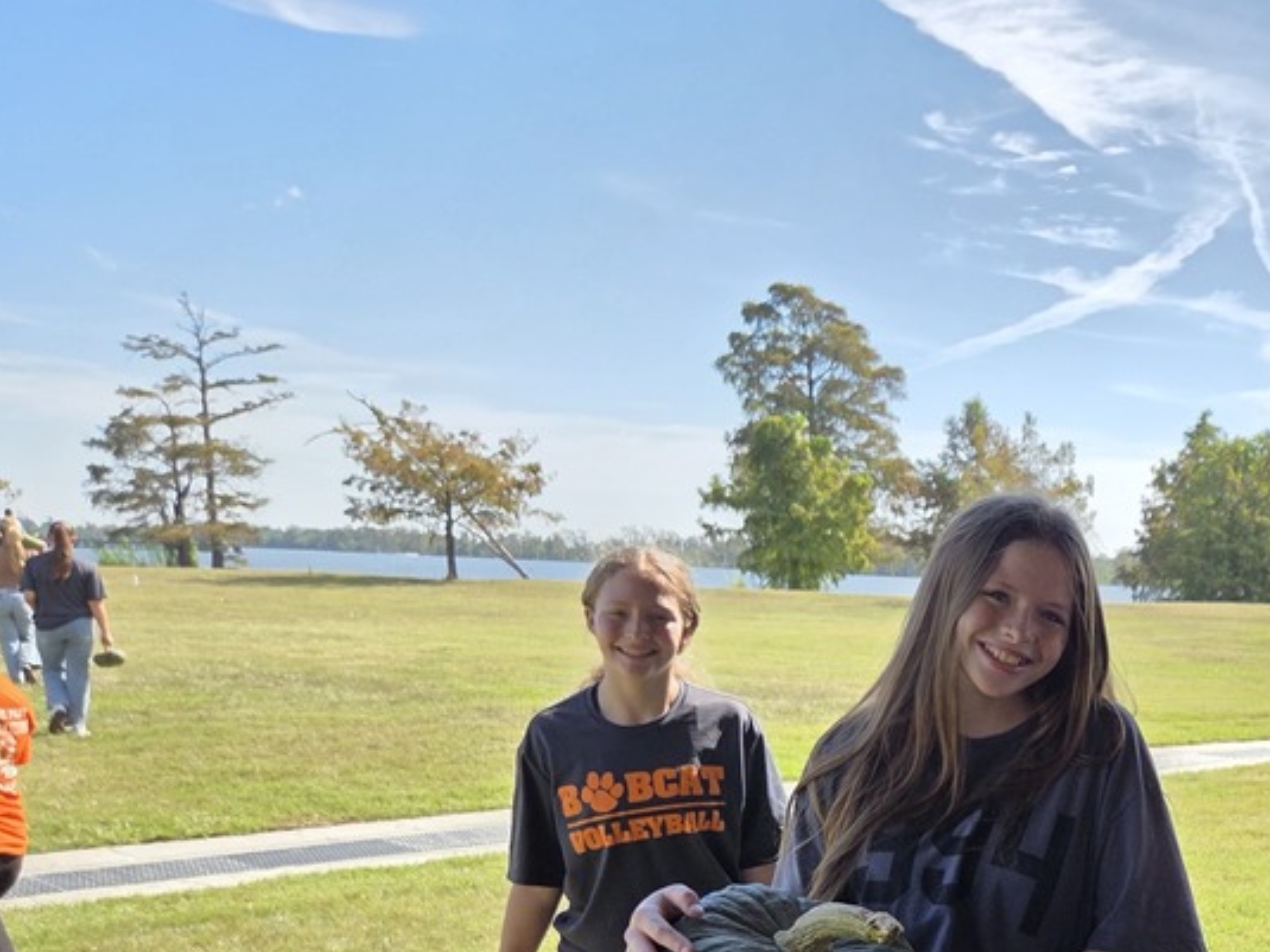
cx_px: 1199
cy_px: 845
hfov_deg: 39.1
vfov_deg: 31.4
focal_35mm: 44
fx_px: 1614
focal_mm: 5.4
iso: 80
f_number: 1.8
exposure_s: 1/3291
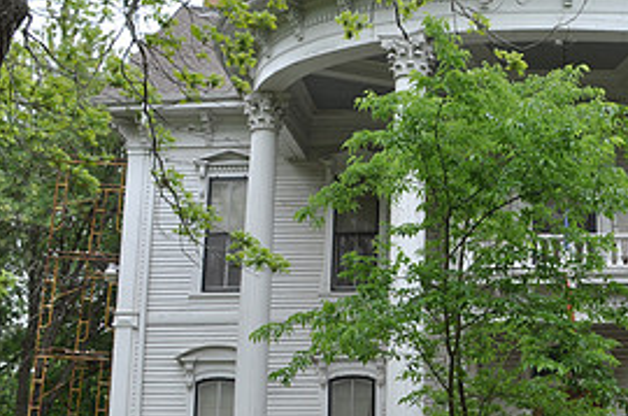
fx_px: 1010
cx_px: 600
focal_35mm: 58
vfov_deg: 23.2
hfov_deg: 32.3
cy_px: 259
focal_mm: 18
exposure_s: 1/100
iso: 200
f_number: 10
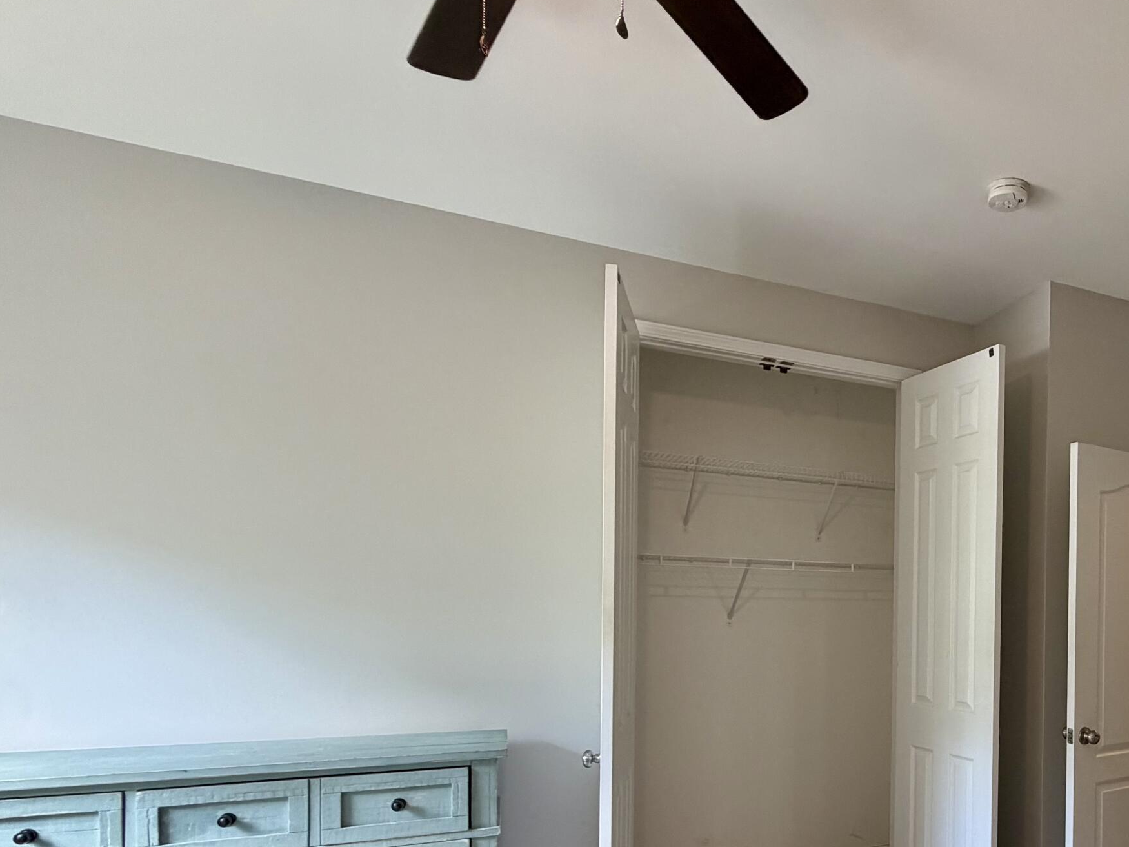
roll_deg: -0.3
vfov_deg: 54.5
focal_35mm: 24
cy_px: 623
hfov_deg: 65.5
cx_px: 894
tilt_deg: +0.3
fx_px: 783
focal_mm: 2.22
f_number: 2.2
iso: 200
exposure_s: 1/60
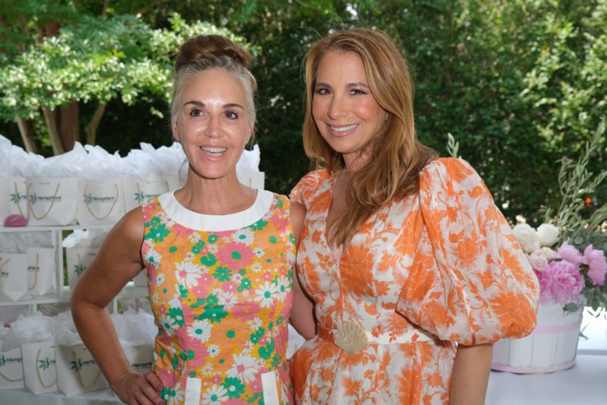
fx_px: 775
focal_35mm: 46
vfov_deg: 29.2
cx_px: 304
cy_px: 202
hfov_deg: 42.8
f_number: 4.5
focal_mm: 30.8
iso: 200
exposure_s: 1/200
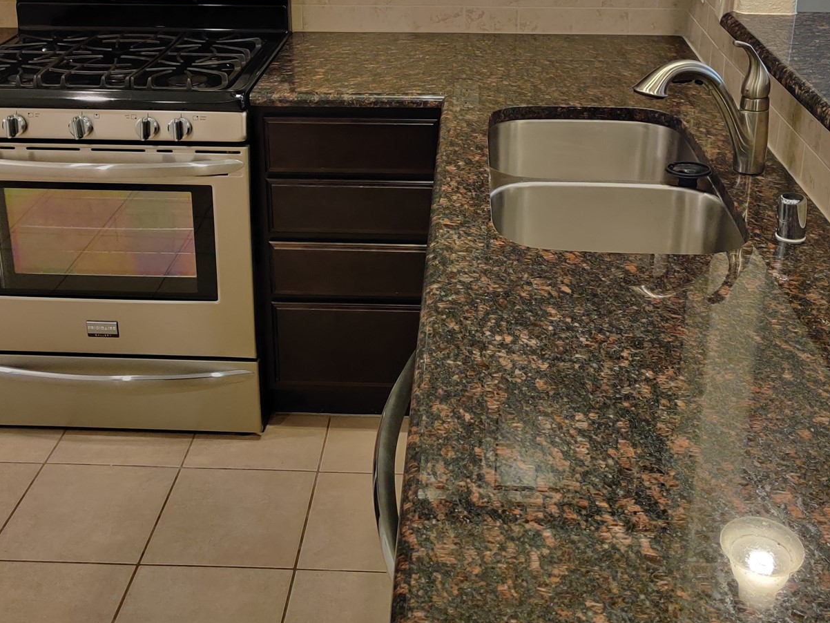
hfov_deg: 41.2
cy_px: 139
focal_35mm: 46
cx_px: 419
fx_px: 1103
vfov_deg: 30.9
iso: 500
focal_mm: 4.75
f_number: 1.65
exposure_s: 1/33
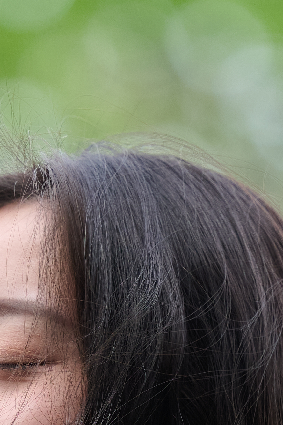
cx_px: -115
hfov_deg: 1.5
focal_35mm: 930
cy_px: 520
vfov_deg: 2.2
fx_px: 10965
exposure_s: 1/1250
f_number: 2.8
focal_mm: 150
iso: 250
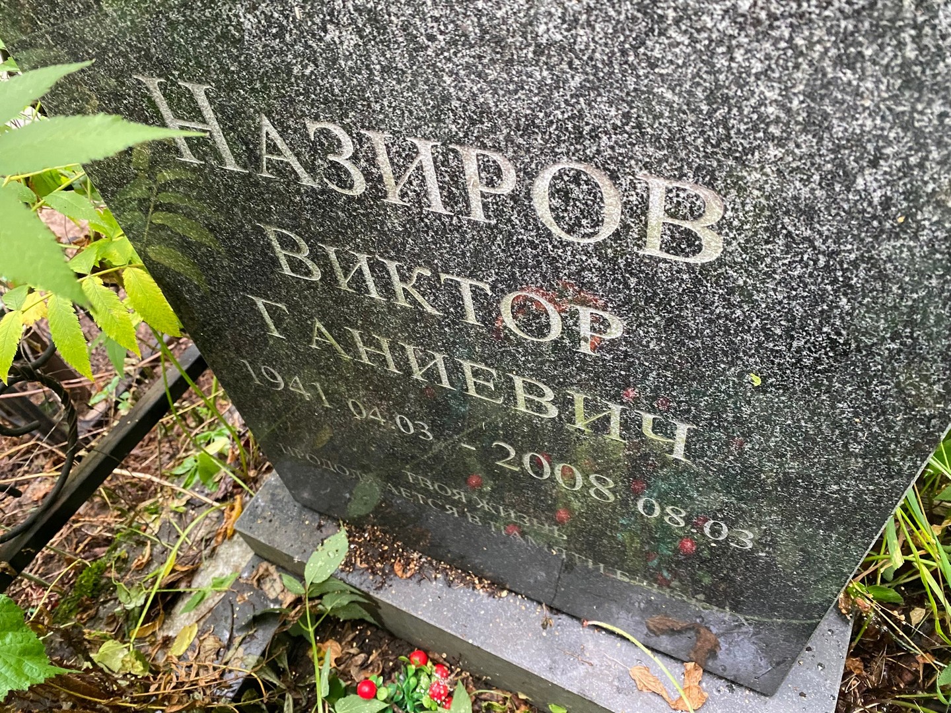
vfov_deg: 53.1
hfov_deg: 67.3
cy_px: 356
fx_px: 714
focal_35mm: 26
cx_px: 476
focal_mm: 4.25
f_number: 1.8
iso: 500
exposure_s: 1/60
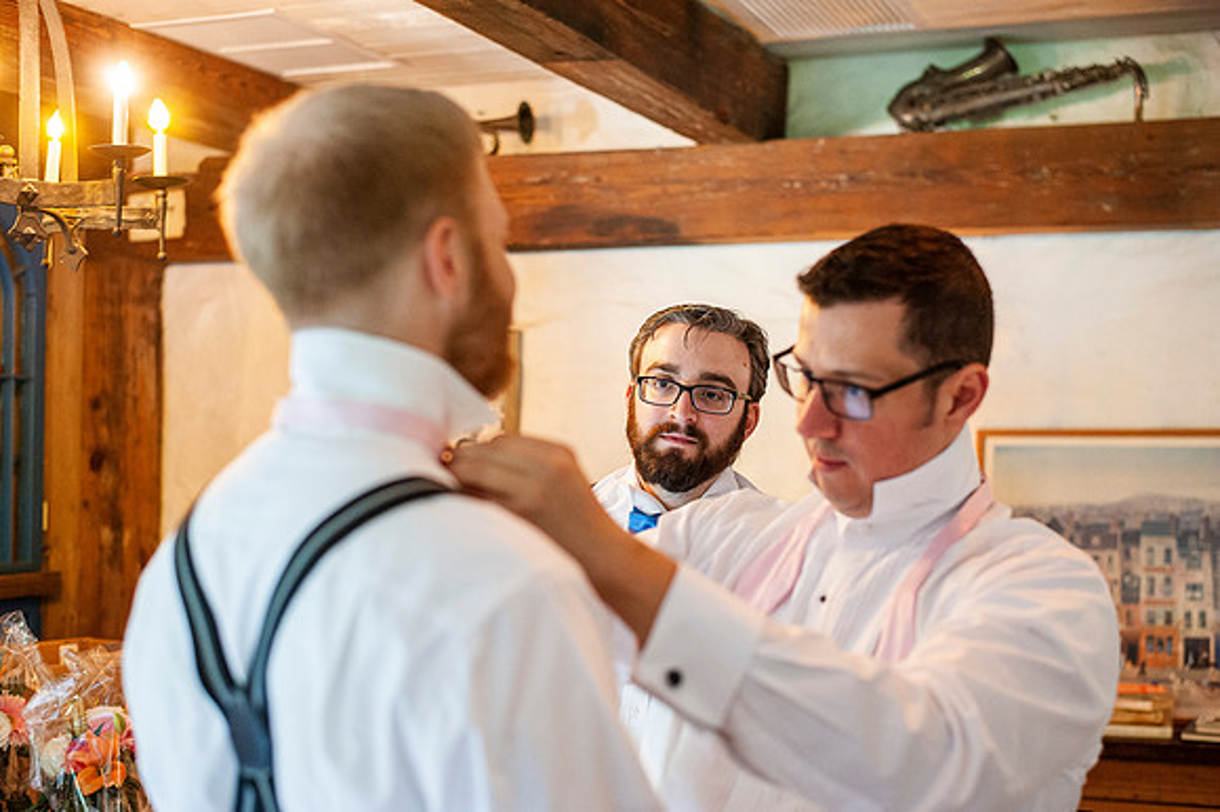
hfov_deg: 39.6
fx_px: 1693
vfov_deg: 27.0
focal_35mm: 50
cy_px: 406
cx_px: 610
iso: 2000
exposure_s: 1/80
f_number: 2.8
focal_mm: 50
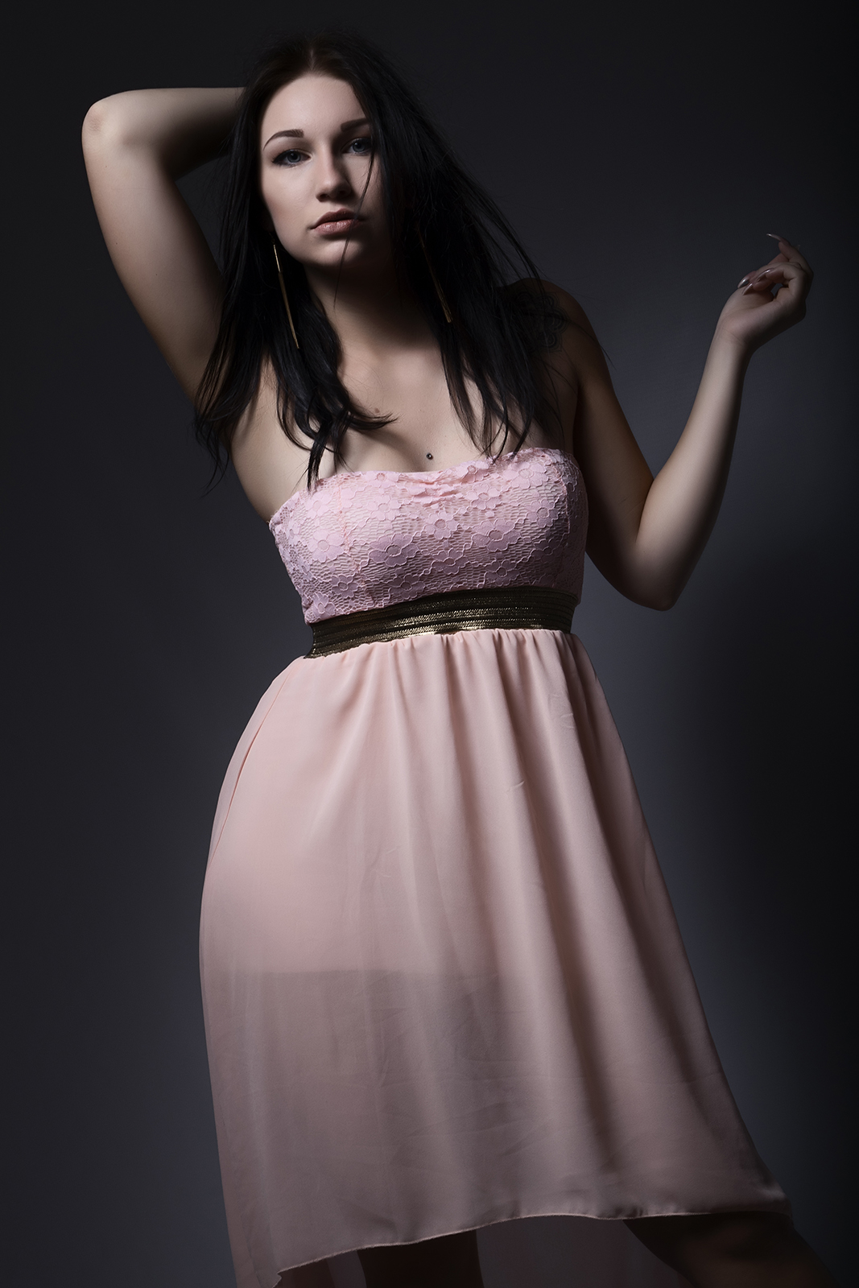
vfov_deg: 24.6
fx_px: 2952
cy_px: 644
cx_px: 430
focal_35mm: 82
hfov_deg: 16.6
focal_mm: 55
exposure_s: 1/200
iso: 100
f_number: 14
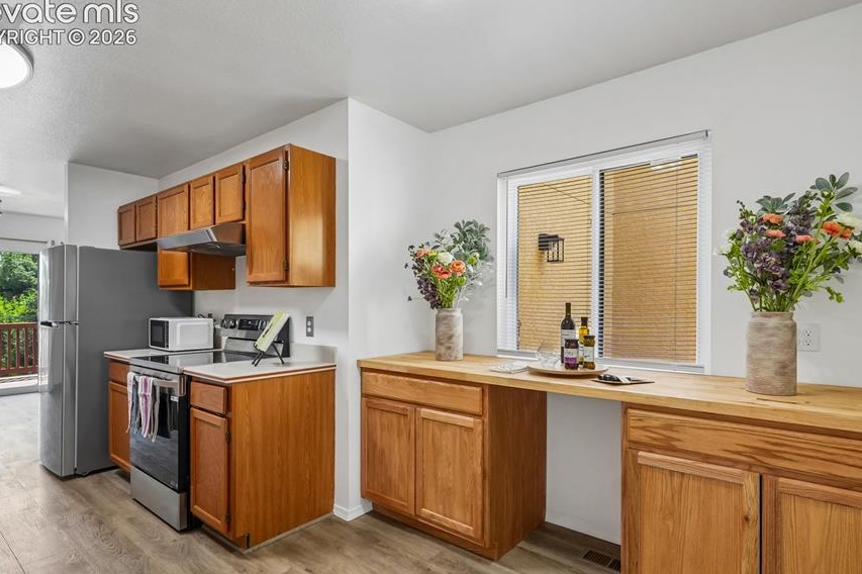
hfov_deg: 89.9
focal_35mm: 18
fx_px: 431
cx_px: 459
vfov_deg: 67.3
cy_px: 300
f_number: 8
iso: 800
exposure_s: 1/10
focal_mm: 10
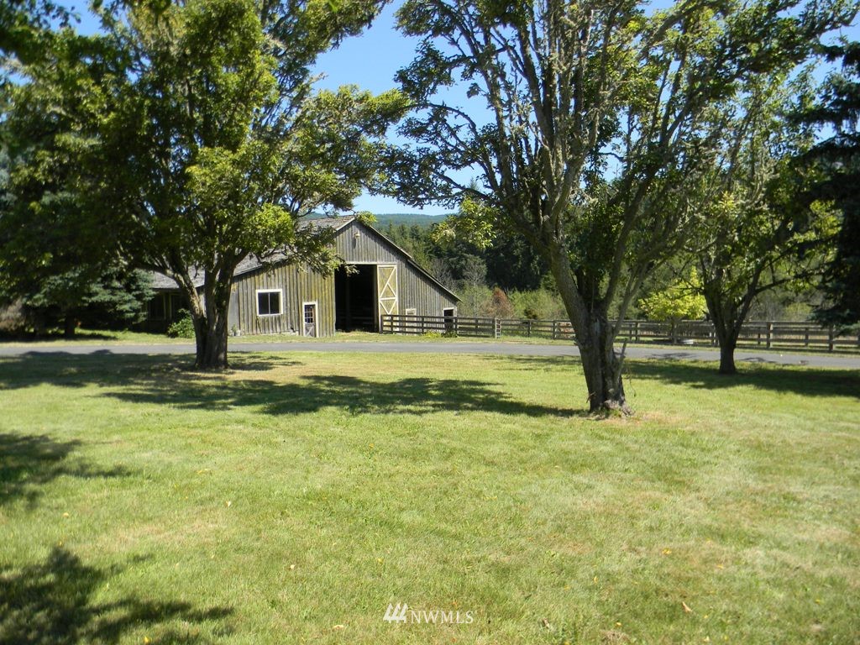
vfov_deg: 49.7
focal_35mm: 28
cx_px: 430
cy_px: 322
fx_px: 696
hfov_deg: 63.4
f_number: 3.5
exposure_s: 1/475
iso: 80
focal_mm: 5
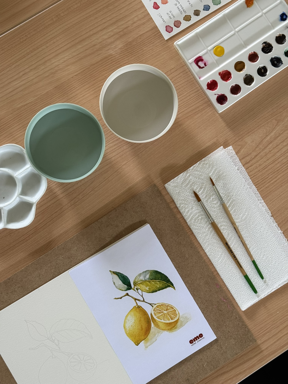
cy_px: 192
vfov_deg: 39.7
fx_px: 532
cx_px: 144
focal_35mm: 48
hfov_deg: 30.3
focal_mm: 6.76
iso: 200
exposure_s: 1/60
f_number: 1.78
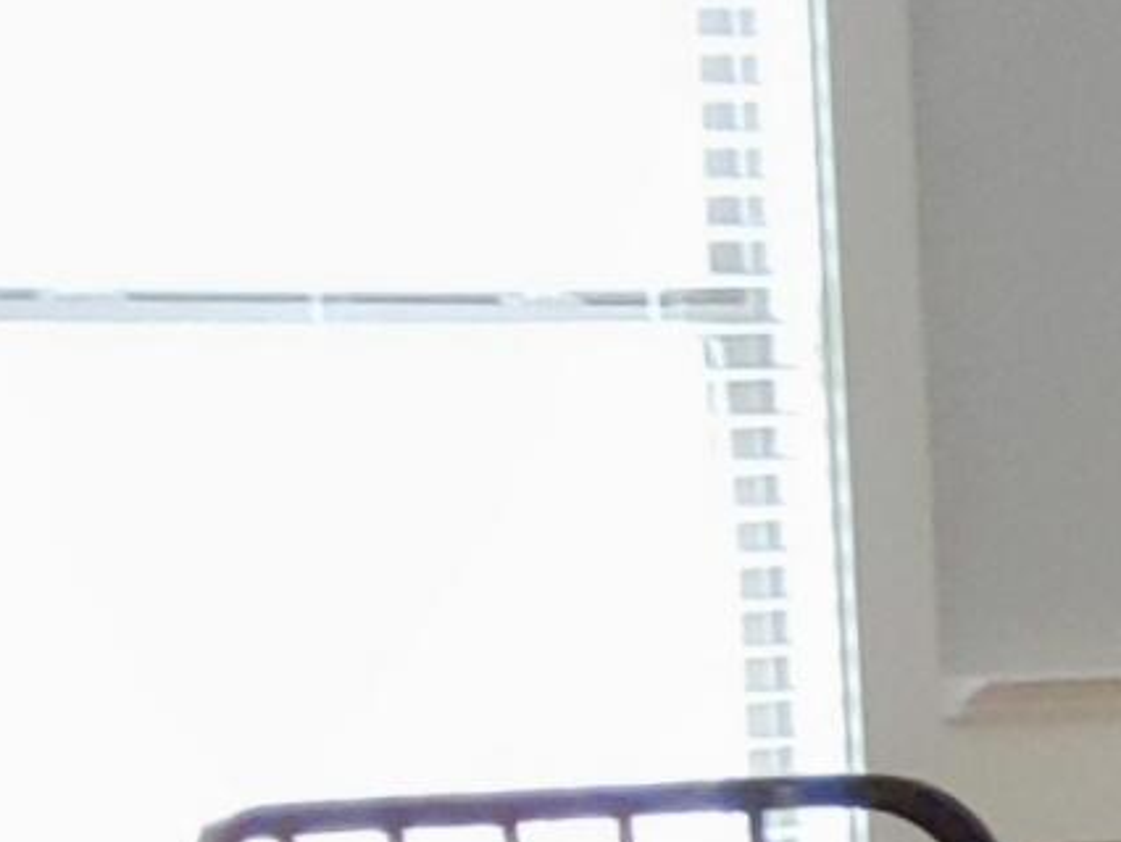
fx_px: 5930
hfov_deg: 9.3
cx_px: 2966
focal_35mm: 183
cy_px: 1252
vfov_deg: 8.0
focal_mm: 3.08
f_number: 2
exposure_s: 1/20
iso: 125
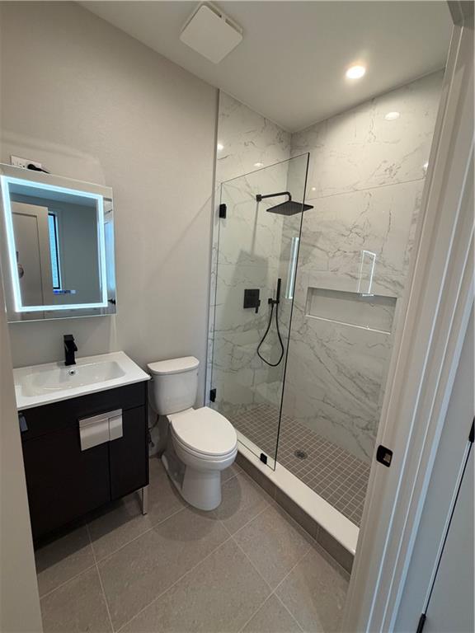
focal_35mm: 14
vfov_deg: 102.1
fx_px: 256
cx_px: 238
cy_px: 316
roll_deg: -4.3
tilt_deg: -10.7
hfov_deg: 85.7
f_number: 2.2
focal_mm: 2.22
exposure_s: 1/120
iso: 250
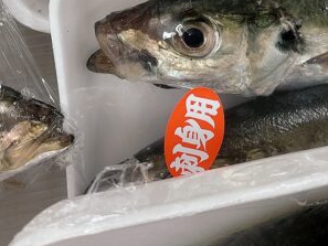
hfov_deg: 23.1
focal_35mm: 84
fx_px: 796
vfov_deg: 16.9
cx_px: 228
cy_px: -39
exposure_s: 1/120
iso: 100
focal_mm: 5.96
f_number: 1.6
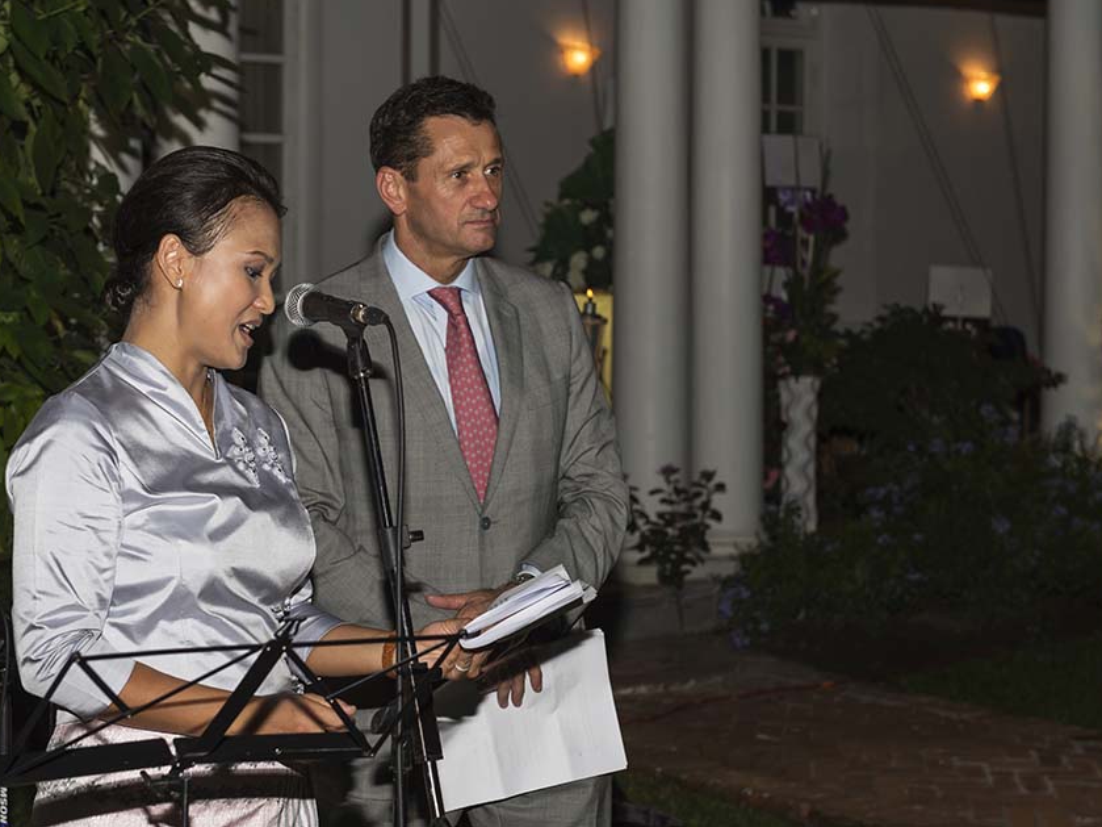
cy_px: 408
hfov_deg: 25.3
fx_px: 2451
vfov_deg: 19.1
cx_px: 550
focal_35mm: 77
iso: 400
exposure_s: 1/60
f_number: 7.1
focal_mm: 70
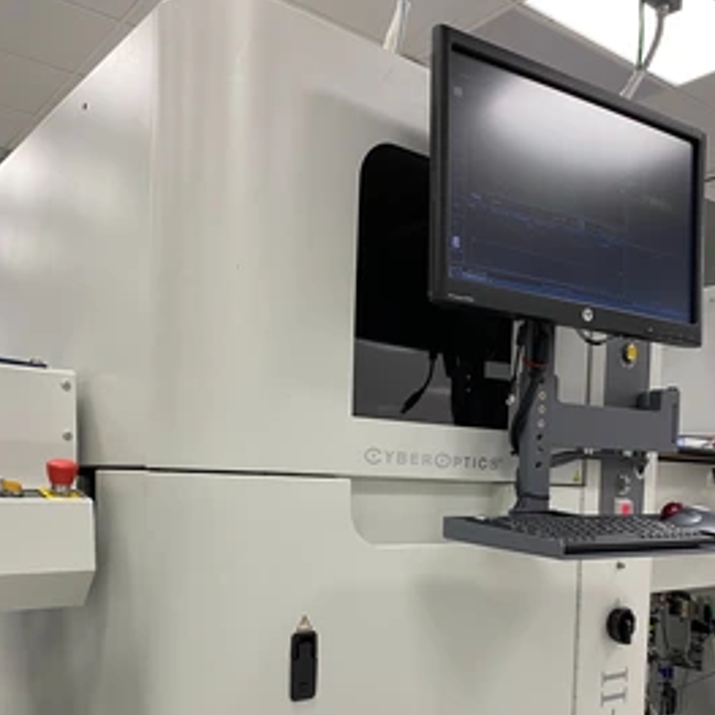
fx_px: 818
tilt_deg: -2.5
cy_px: 519
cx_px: 329
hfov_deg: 47.2
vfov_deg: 45.9
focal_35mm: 35
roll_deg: -1.2
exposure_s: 1/60
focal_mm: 4.25
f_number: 1.8
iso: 80
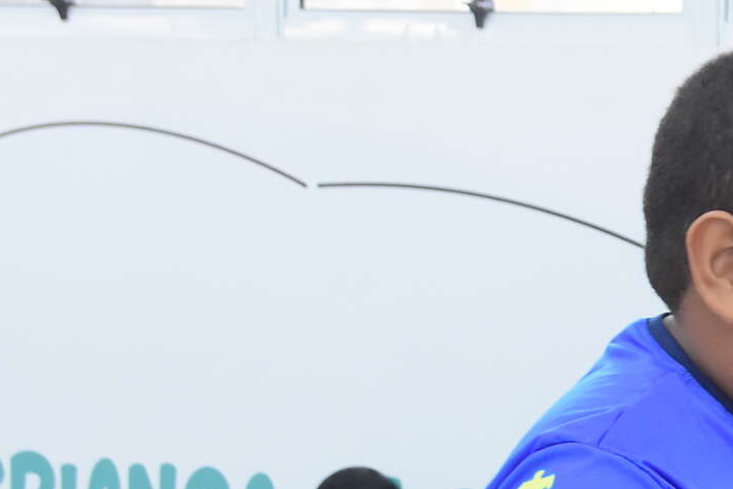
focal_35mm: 157
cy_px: 525
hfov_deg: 12.5
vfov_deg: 8.7
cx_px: 1080
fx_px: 3194
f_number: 4.5
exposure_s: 1/160
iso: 1250
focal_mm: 29
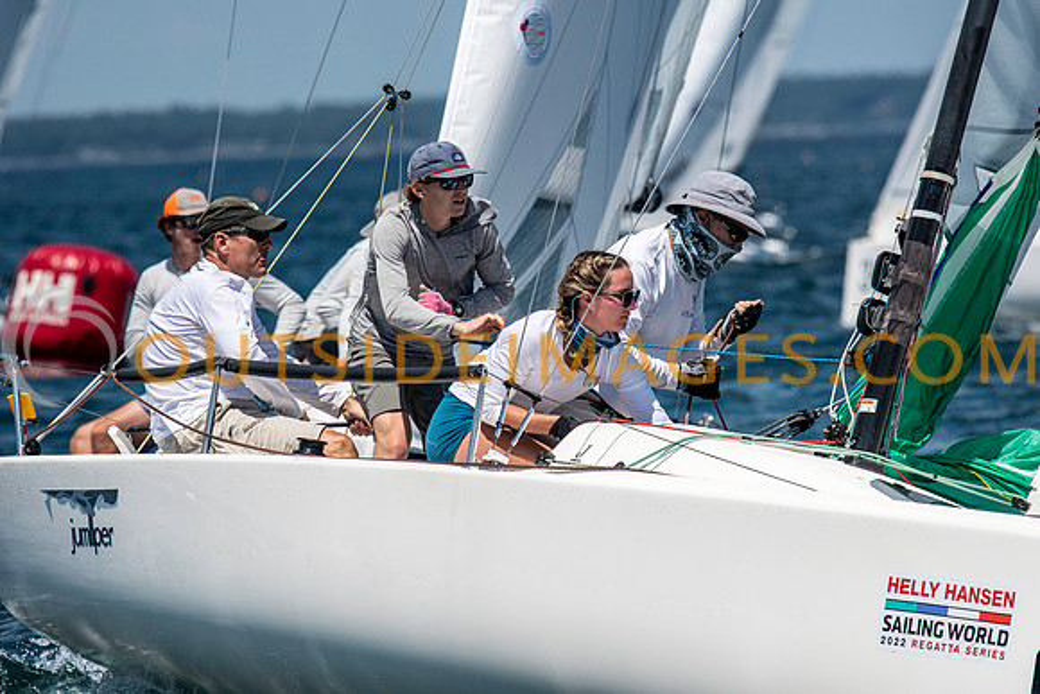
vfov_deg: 3.1
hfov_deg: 4.6
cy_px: 347
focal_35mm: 450
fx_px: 13002
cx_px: 520
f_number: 5.6
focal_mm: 300
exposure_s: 1/5000
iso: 320
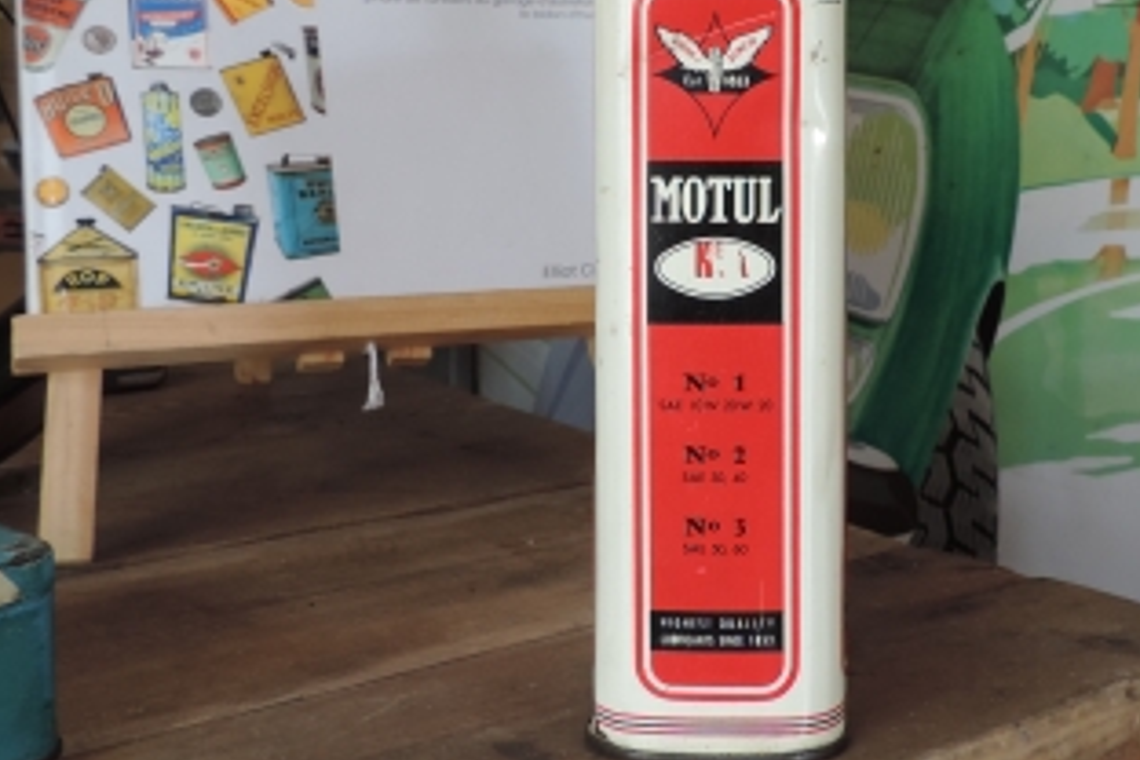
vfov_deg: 27.7
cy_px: 205
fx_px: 1520
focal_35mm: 48
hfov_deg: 40.9
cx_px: 698
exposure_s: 1/30
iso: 125
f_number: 3
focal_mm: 4.3
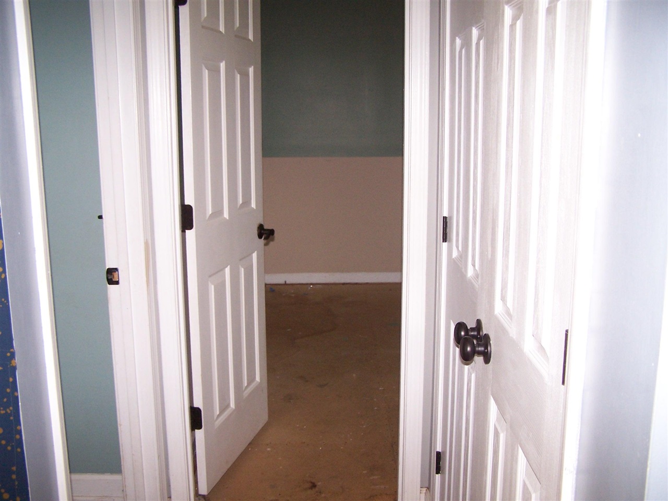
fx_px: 733
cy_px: 250
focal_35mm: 38
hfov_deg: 49.0
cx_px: 334
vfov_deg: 37.7
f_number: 2.8
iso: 140
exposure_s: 1/60
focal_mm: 6.3
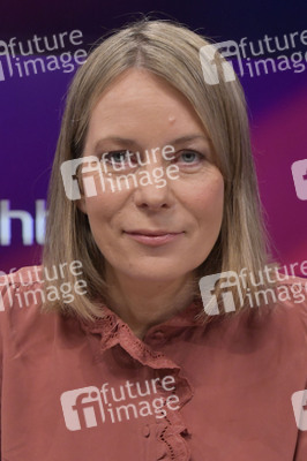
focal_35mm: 52
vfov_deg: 38.2
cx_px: 154
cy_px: 230
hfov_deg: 25.9
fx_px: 666
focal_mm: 52
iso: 2500
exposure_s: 1/200
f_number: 6.3
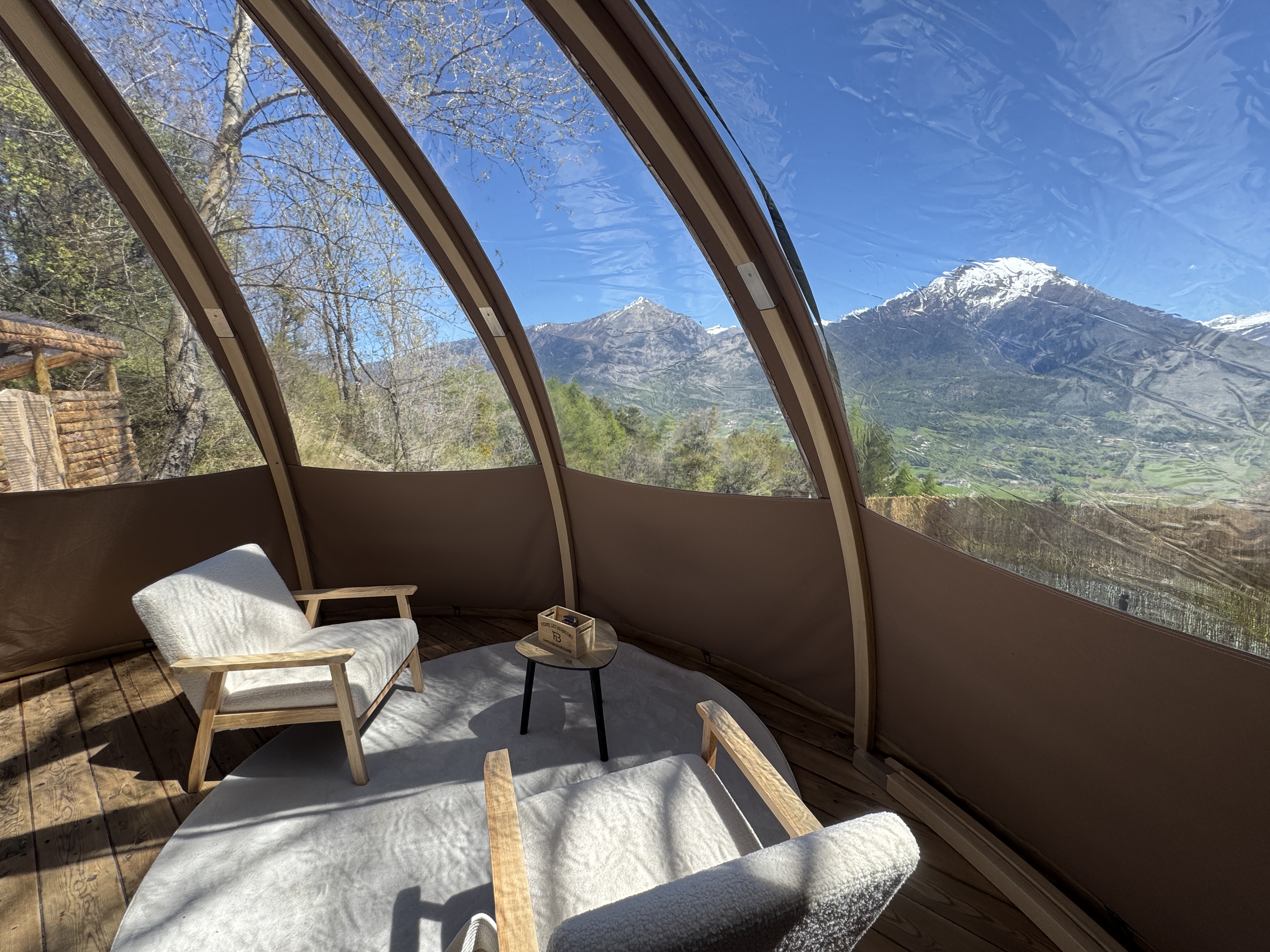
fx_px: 514
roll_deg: +0.0
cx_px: 635
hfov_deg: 102.1
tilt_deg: -8.6
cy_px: 476
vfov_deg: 85.7
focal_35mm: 14
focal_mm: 2.22
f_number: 2.2
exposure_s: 1/646
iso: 40
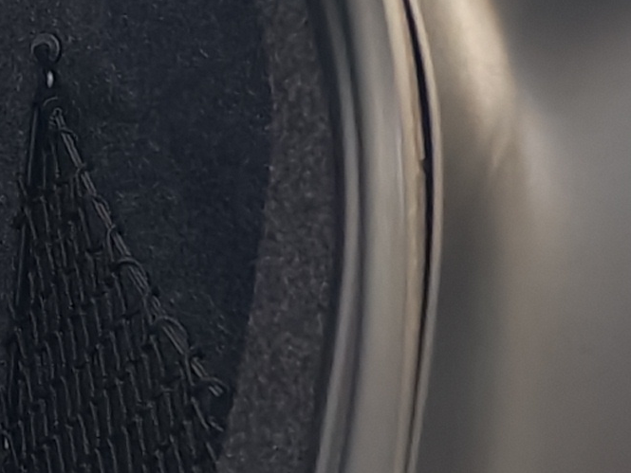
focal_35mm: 197
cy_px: 149
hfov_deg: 8.6
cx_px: -1137
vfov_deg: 7.5
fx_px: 3592
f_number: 1.9
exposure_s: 1/100
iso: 348
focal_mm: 6.12
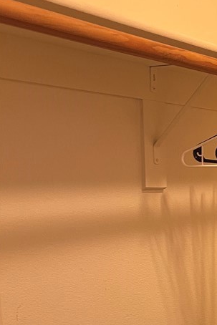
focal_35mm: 61
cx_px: 271
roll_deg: -0.1
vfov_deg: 31.8
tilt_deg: -9.6
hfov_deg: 20.6
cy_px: 273
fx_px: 551
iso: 200
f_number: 1.5
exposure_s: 1/60
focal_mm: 5.7
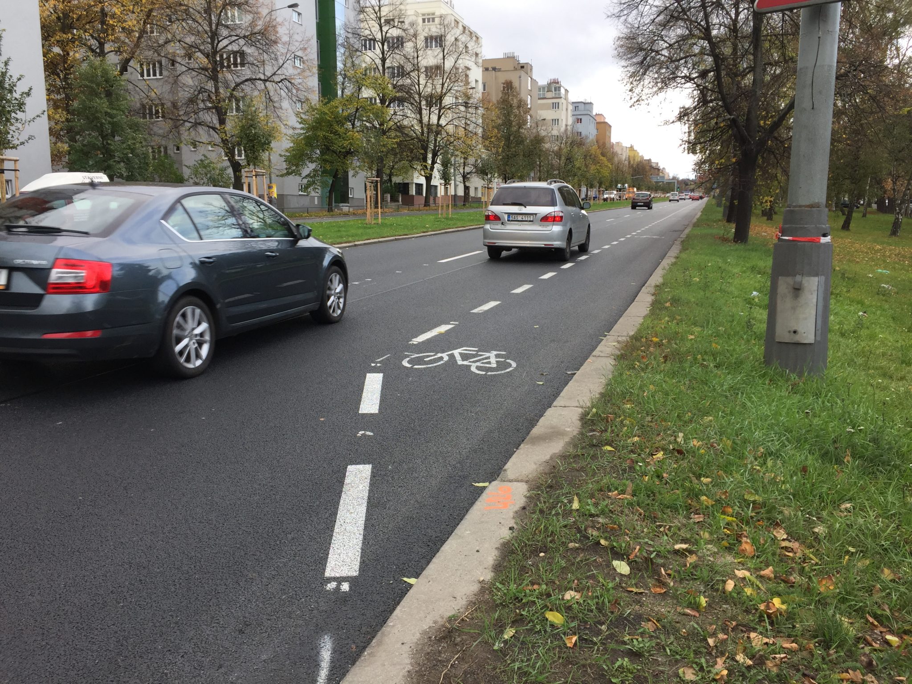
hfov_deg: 61.7
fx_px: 764
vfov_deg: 48.2
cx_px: 456
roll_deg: +0.2
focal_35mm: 29
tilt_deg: -7.0
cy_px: 342
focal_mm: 4.15
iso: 32
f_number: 2.2
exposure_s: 1/384
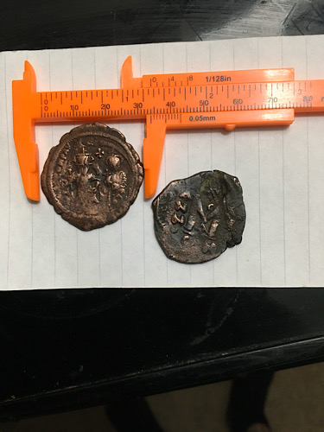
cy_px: 216
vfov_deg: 61.7
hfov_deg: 48.2
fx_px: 362
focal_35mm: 29
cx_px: 162
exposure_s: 1/30
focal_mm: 4.15
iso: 125
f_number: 2.2
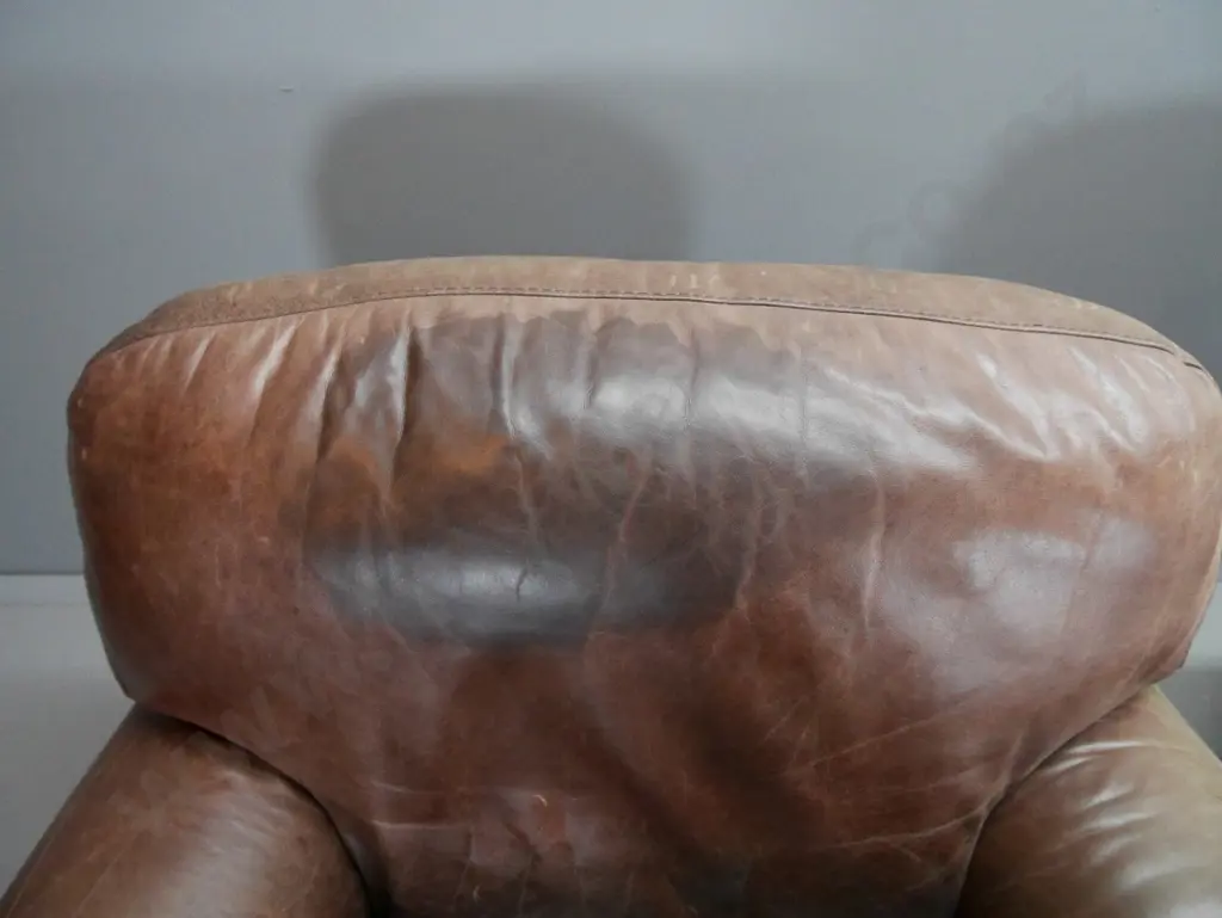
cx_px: 611
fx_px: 918
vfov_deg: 53.1
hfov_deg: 67.3
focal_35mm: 26
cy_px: 459
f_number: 4.6
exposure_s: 1/100
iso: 3200
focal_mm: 13
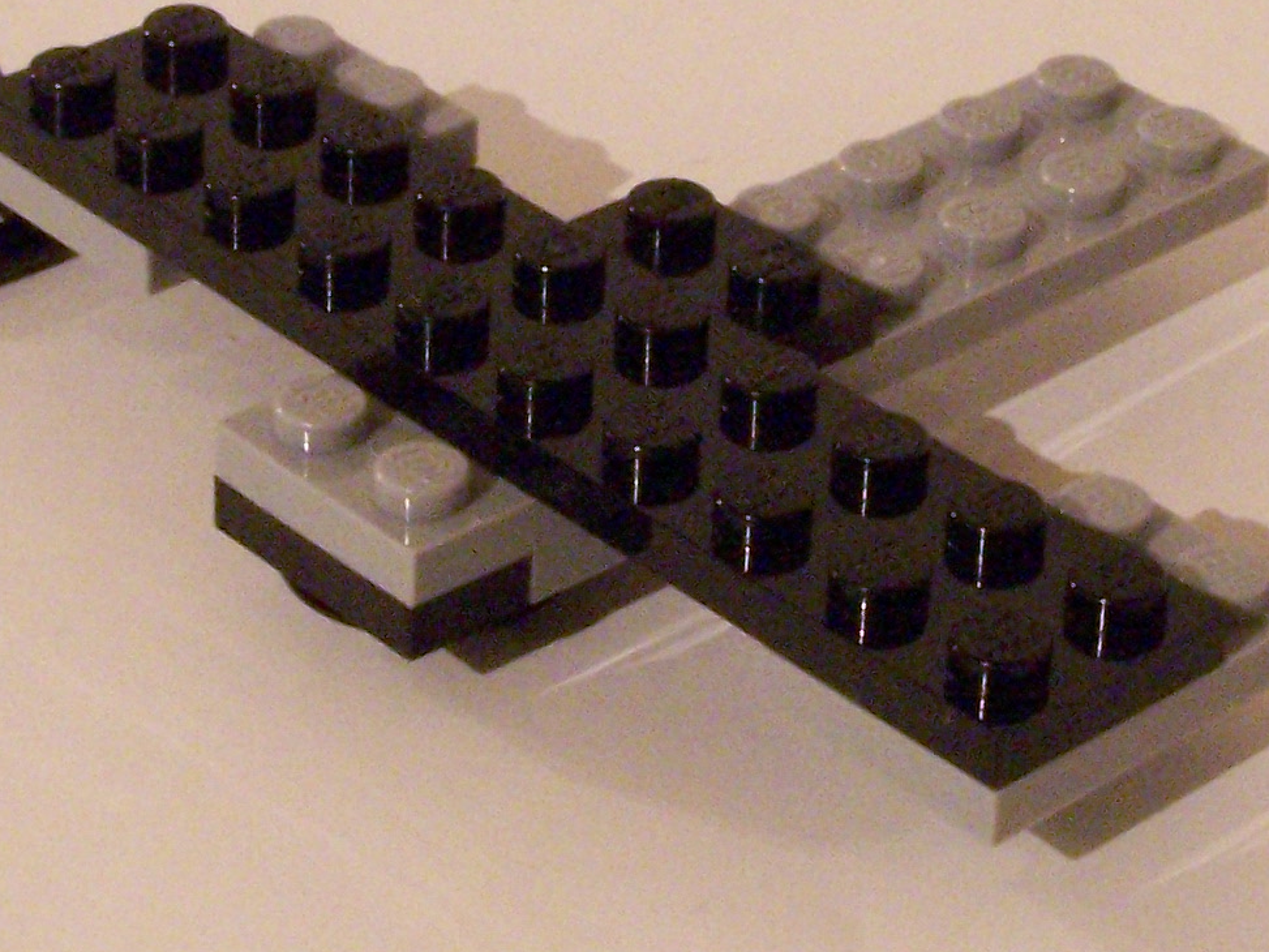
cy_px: 181
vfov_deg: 10.9
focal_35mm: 135
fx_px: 4950
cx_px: 668
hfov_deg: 14.6
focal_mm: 8.5
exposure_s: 1/2
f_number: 8
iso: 400
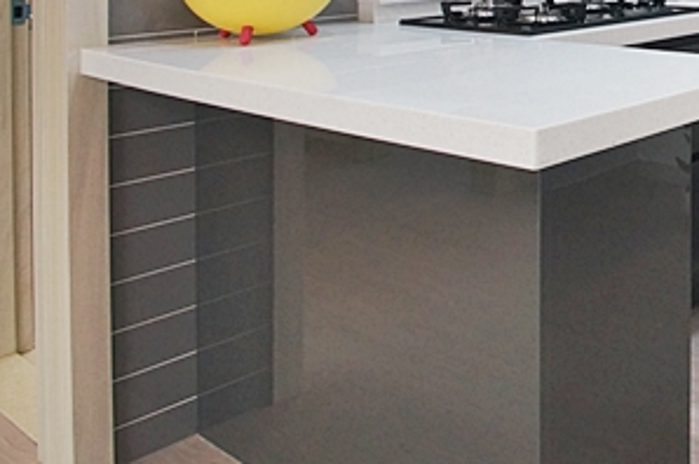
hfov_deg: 33.5
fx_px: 860
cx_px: 889
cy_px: -89
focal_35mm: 44
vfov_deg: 26.9
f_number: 9
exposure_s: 1/30
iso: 800
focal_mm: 11
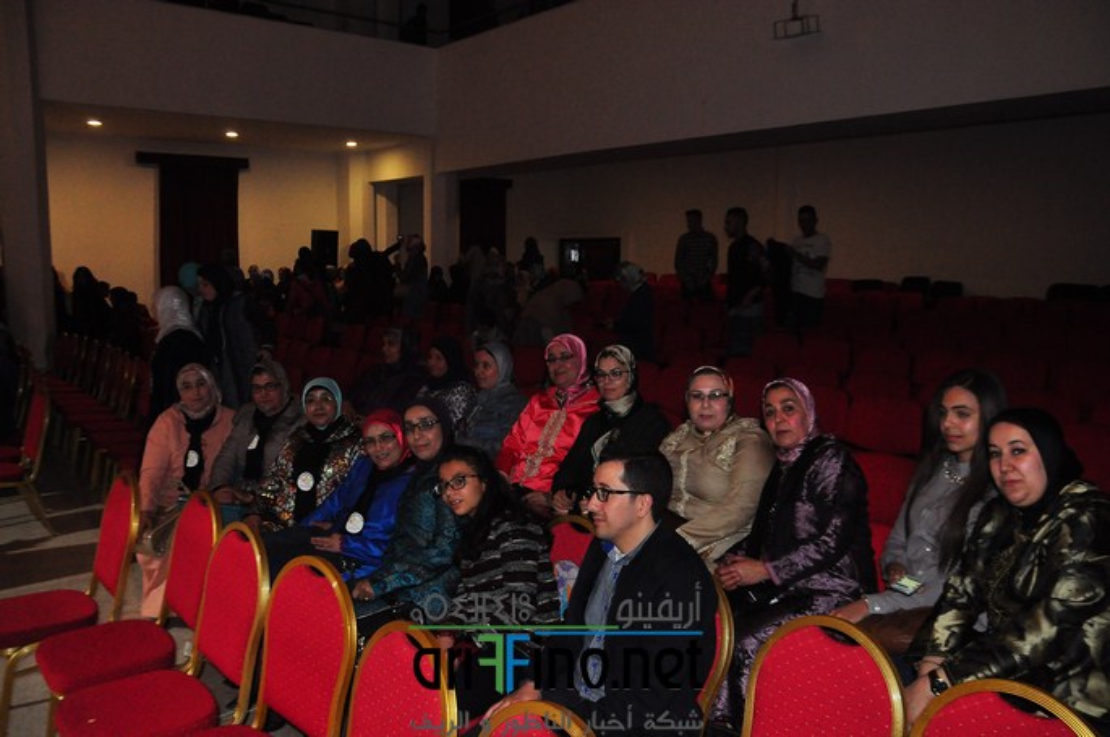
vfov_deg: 47.8
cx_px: 555
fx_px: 832
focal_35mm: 27
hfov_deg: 67.4
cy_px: 368
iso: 1250
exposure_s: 1/60
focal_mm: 18
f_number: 4.5
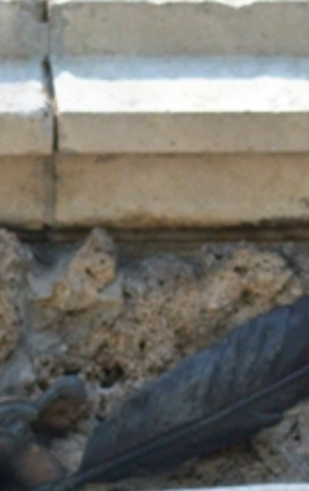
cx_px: 249
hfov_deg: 3.3
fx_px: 5331
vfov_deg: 5.3
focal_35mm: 397
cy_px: 525
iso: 800
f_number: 4
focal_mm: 70
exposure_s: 1/1250
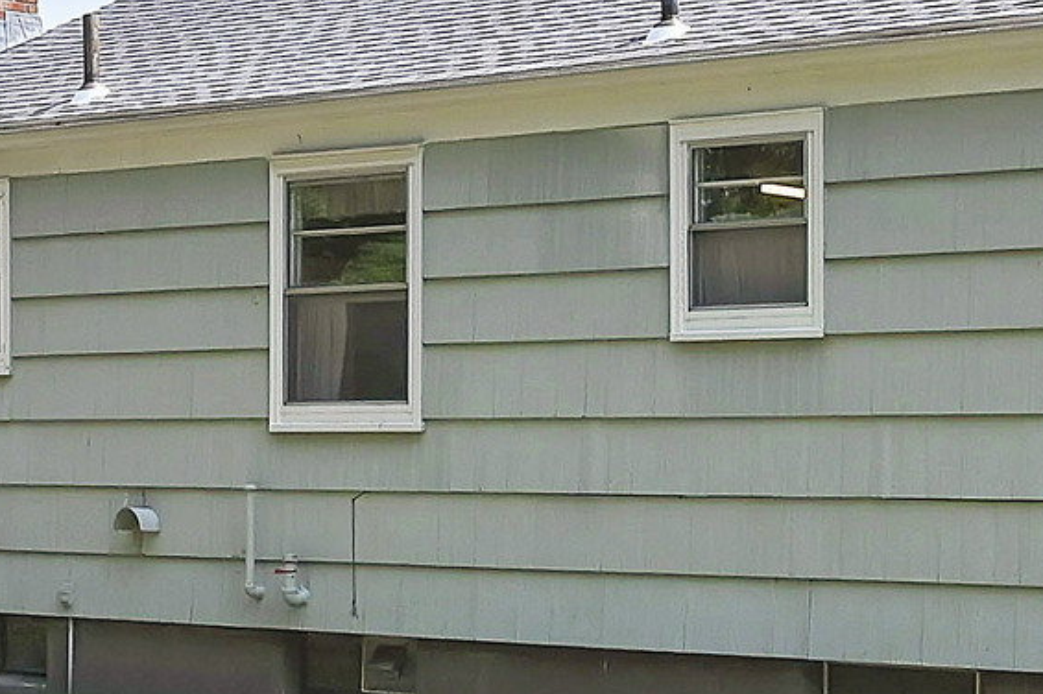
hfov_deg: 23.4
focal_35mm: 87
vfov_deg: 15.7
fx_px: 2519
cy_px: 460
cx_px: 598
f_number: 8
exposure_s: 1/1000
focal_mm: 16
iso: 500
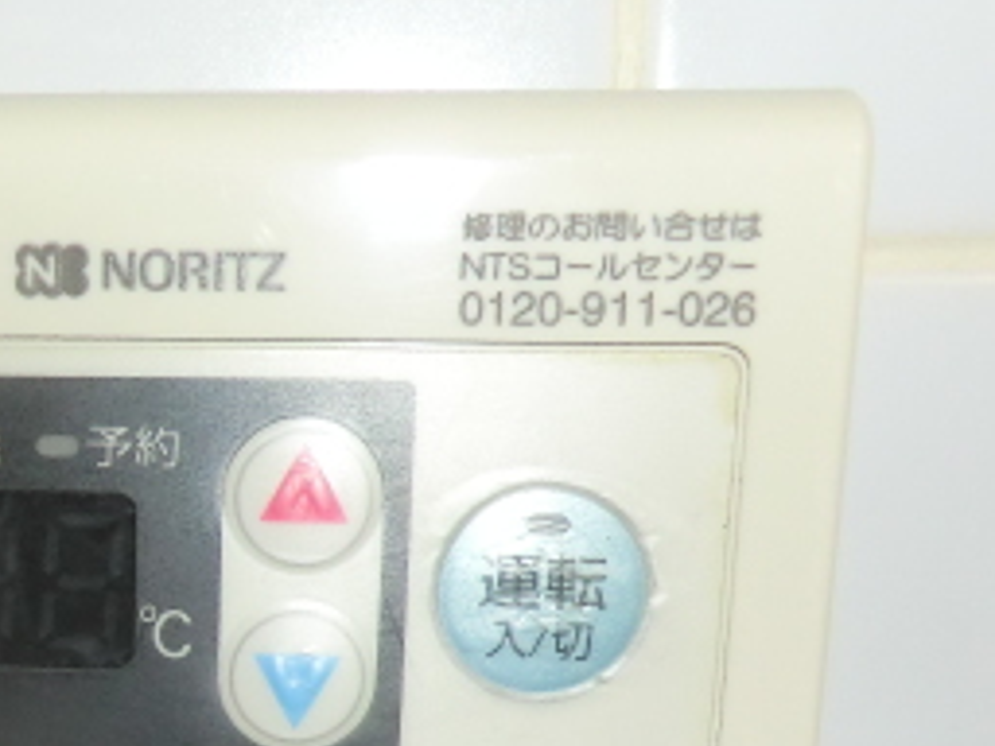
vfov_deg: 23.6
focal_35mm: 60
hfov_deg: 29.5
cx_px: -51
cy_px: 703
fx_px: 1725
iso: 200
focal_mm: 4.3
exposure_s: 1/40
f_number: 3.2
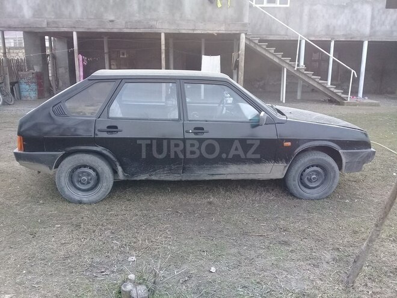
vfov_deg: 45.4
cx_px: 198
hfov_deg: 58.4
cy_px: 149
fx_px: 356
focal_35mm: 31
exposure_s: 1/176
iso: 64
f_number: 2.2
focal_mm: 3.3
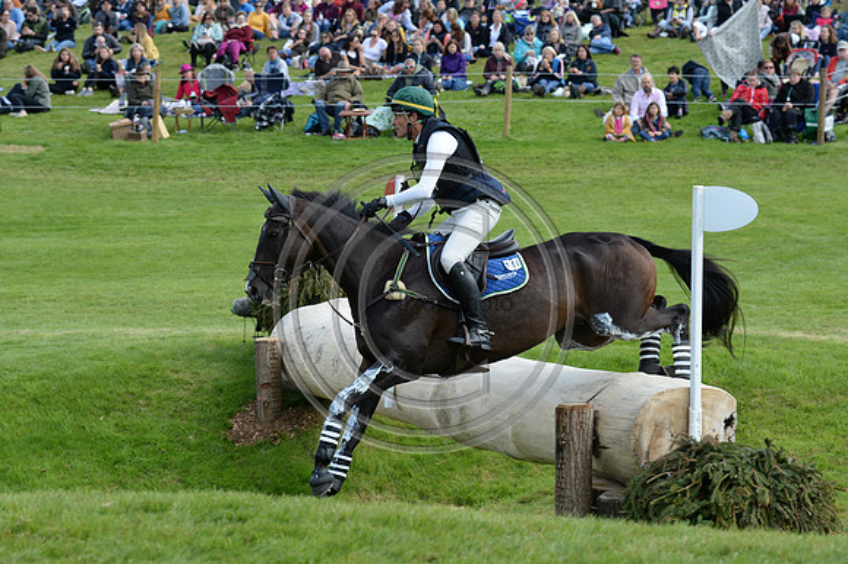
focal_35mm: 120
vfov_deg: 11.4
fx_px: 2825
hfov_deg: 17.1
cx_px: 424
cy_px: 282
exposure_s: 1/1000
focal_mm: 120
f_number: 7.1
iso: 800
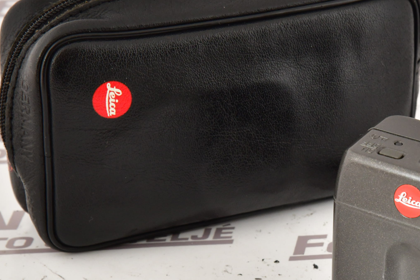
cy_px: 188
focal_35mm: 245
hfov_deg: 8.4
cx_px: 384
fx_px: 2858
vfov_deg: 5.6
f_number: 14
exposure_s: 1/125
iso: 1000
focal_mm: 120
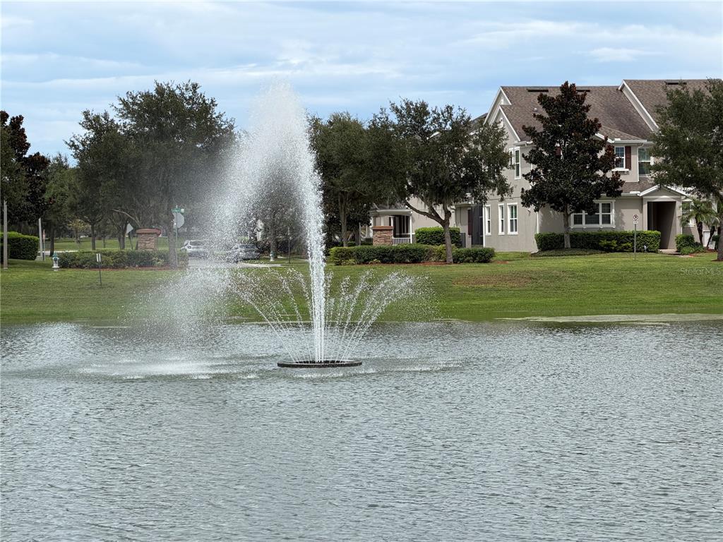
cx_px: 362
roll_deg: +1.4
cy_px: 271
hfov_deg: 19.6
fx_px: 2089
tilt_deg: -0.9
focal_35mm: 100
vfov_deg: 14.8
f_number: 2.8
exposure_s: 1/638
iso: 25
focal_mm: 16.89
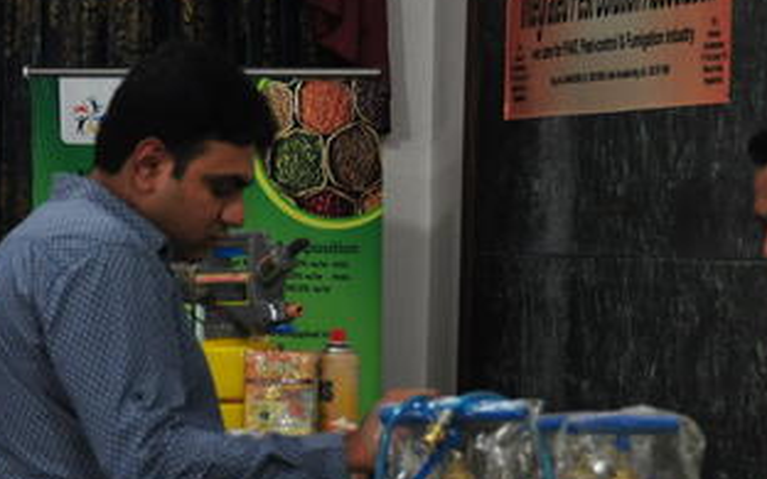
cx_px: 391
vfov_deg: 7.2
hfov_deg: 11.5
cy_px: 394
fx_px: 3804
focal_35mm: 182
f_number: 5
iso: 1250
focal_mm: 62
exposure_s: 1/60
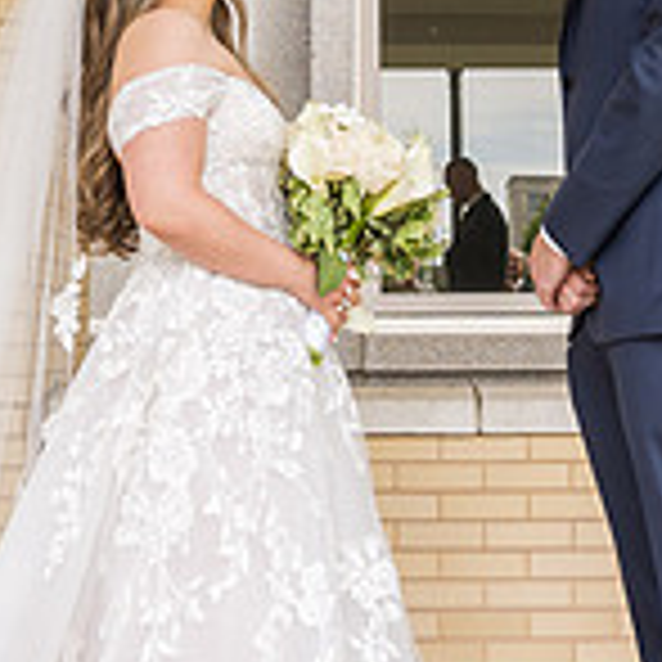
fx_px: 1277
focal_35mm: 59
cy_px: 178
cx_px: 396
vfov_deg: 28.7
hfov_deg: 29.0
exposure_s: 1/250
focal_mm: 17
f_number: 2.8
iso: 100
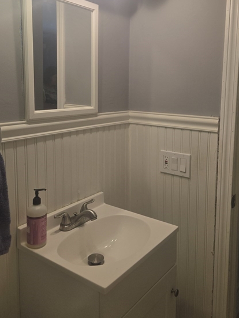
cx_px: 124
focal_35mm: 32
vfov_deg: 56.2
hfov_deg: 44.2
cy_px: 120
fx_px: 295
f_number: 1.8
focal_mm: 5.4
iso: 50
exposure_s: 1/120
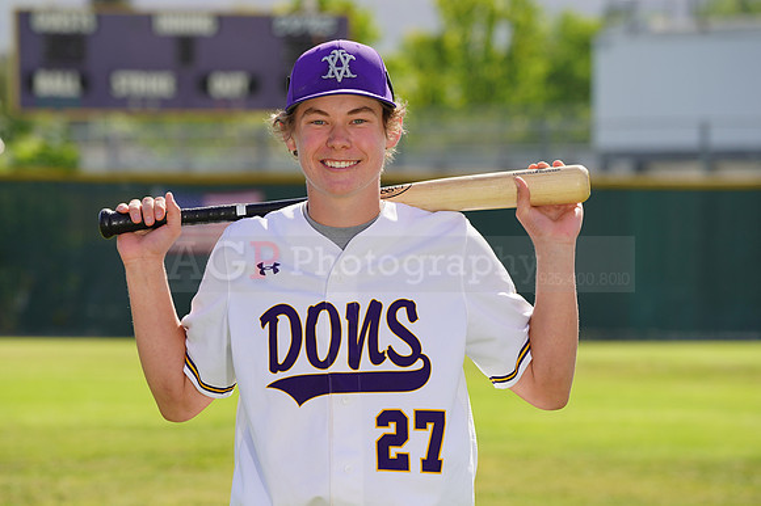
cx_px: 380
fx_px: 4605
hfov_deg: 9.4
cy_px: 253
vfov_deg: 6.3
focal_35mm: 218
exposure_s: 1/250
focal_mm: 218
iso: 100
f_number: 8
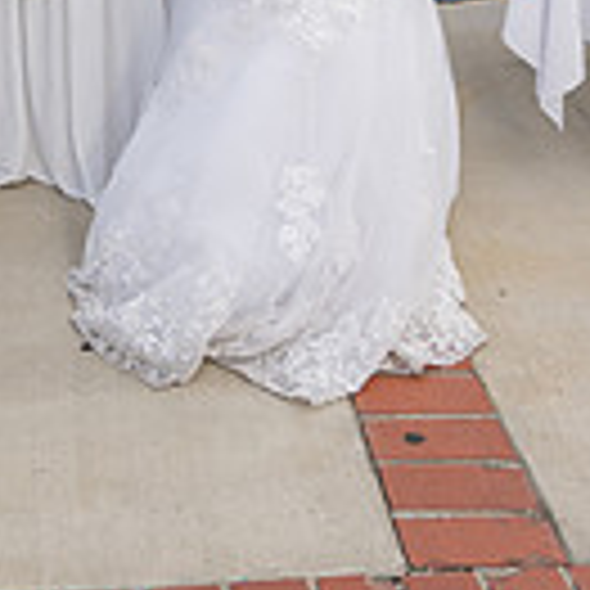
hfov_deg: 20.6
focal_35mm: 82
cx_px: 23
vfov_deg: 18.0
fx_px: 1581
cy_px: -383
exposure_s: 1/125
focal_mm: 28
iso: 200
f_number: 6.3
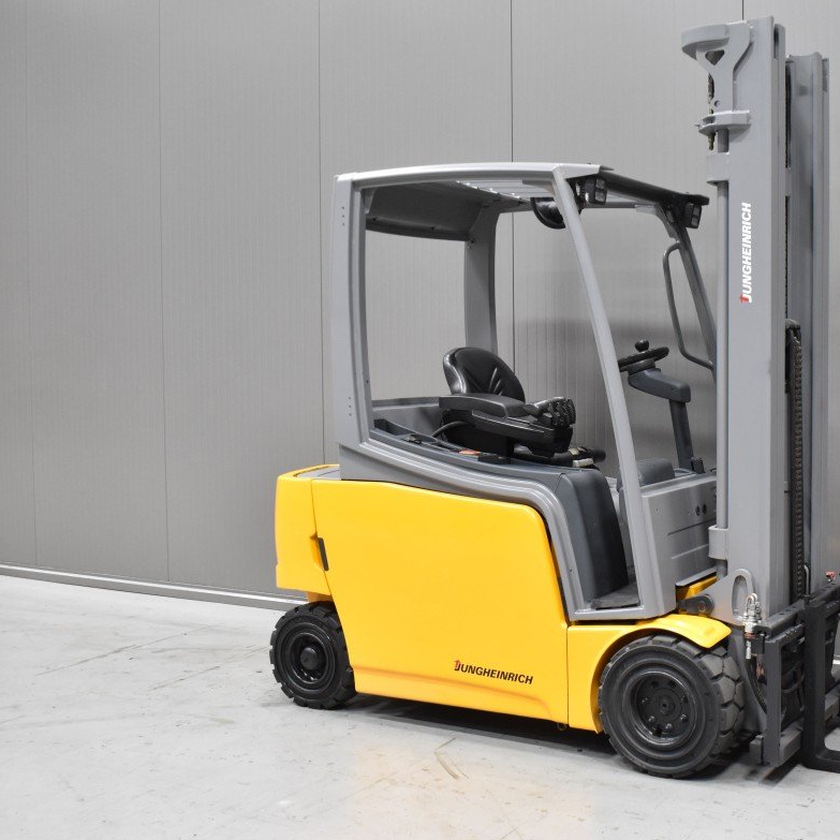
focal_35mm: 43
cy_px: 413
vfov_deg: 39.2
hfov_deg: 38.3
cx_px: 611
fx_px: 1181
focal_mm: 22
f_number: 5
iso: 1600
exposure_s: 1/30
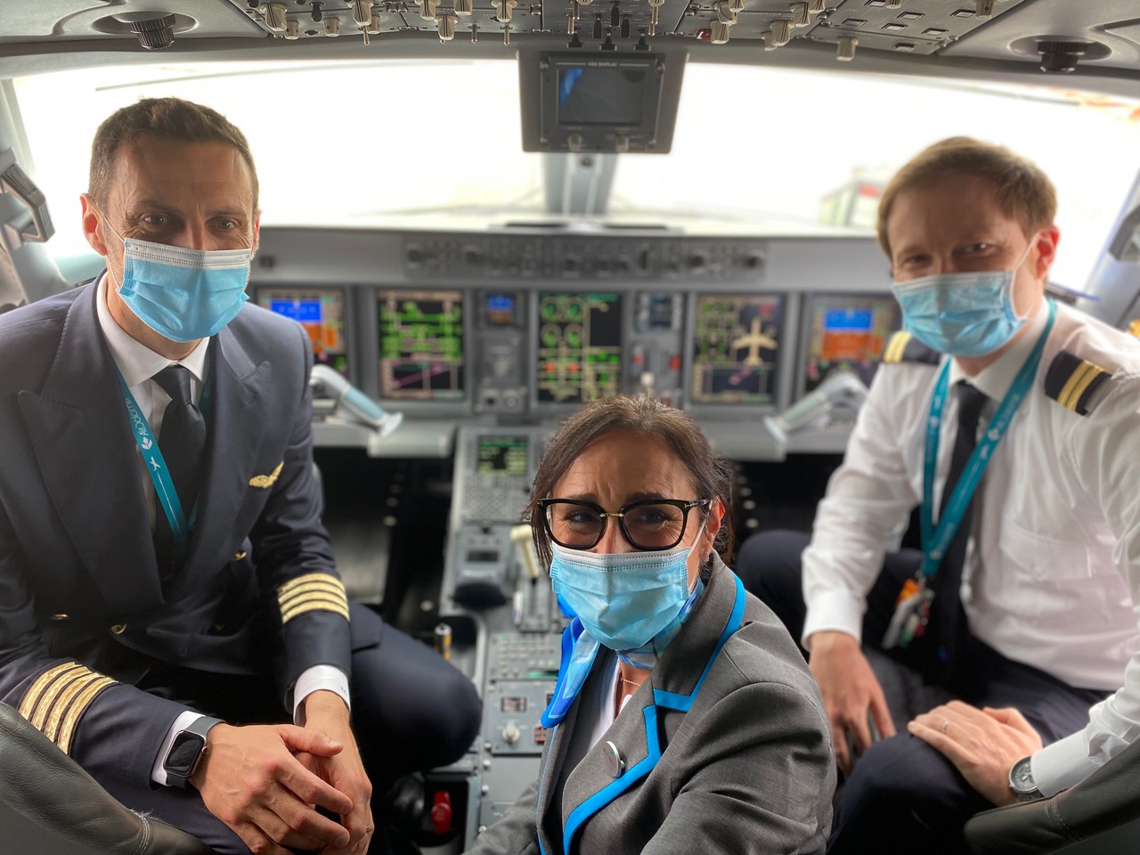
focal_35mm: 26
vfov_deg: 53.1
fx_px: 856
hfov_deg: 67.3
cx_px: 570
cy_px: 428
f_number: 1.8
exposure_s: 1/122
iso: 64
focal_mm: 4.25
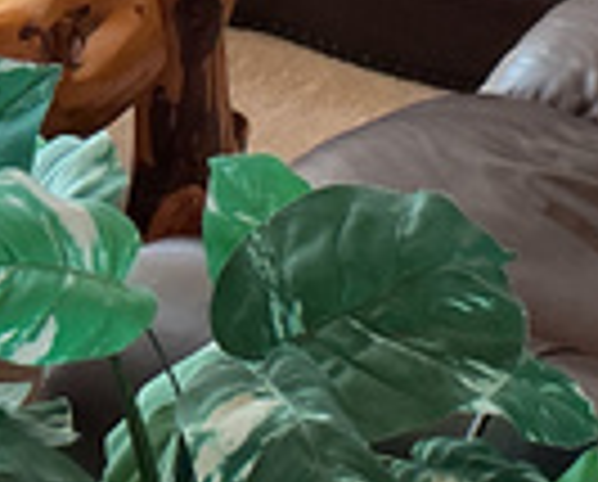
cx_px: 306
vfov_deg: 10.4
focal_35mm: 136
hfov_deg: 14.1
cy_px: -491
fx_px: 2412
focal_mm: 3
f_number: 1.8
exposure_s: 1/60
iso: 50
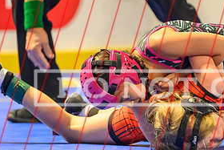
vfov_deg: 2.2
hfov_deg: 3.3
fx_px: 3841
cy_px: 111
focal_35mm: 617
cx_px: 180
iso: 4500
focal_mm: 200
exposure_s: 1/800
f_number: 2.8
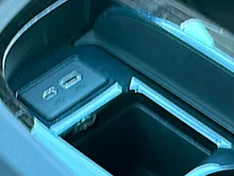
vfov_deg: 11.1
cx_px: 106
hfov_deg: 15.2
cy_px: 225
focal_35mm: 130
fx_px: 879
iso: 64
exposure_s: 1/40
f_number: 1.78
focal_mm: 6.86
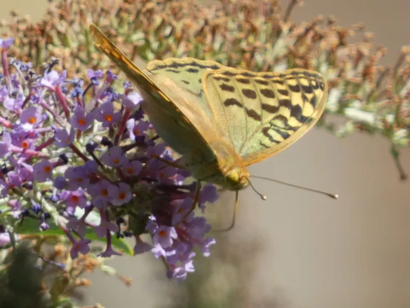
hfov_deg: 1.7
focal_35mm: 1200
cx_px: 205
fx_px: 14213
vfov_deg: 1.2
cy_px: 154
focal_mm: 215
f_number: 5.9
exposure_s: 1/250
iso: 80
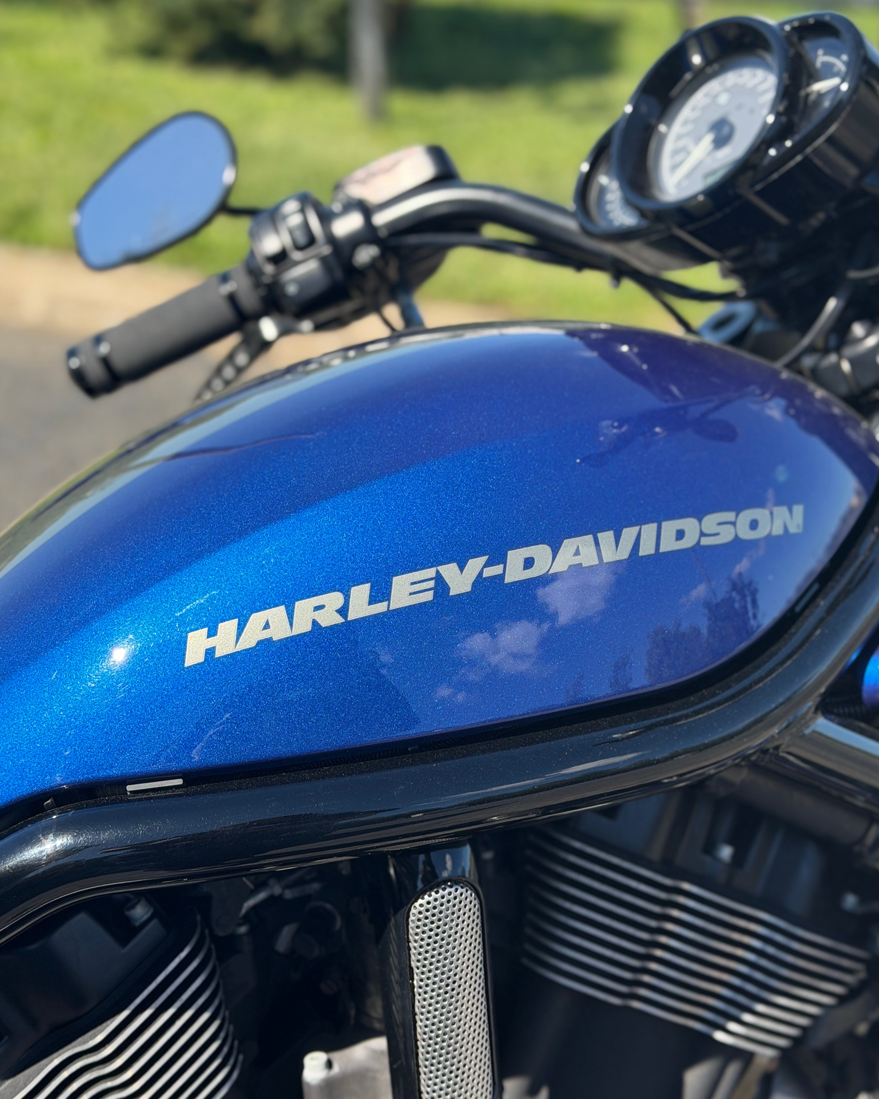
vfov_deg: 36.7
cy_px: 557
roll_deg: -1.8
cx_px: 441
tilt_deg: -27.8
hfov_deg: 29.7
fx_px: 1659
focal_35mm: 51
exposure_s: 1/1513
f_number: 1.78
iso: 64
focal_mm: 6.76
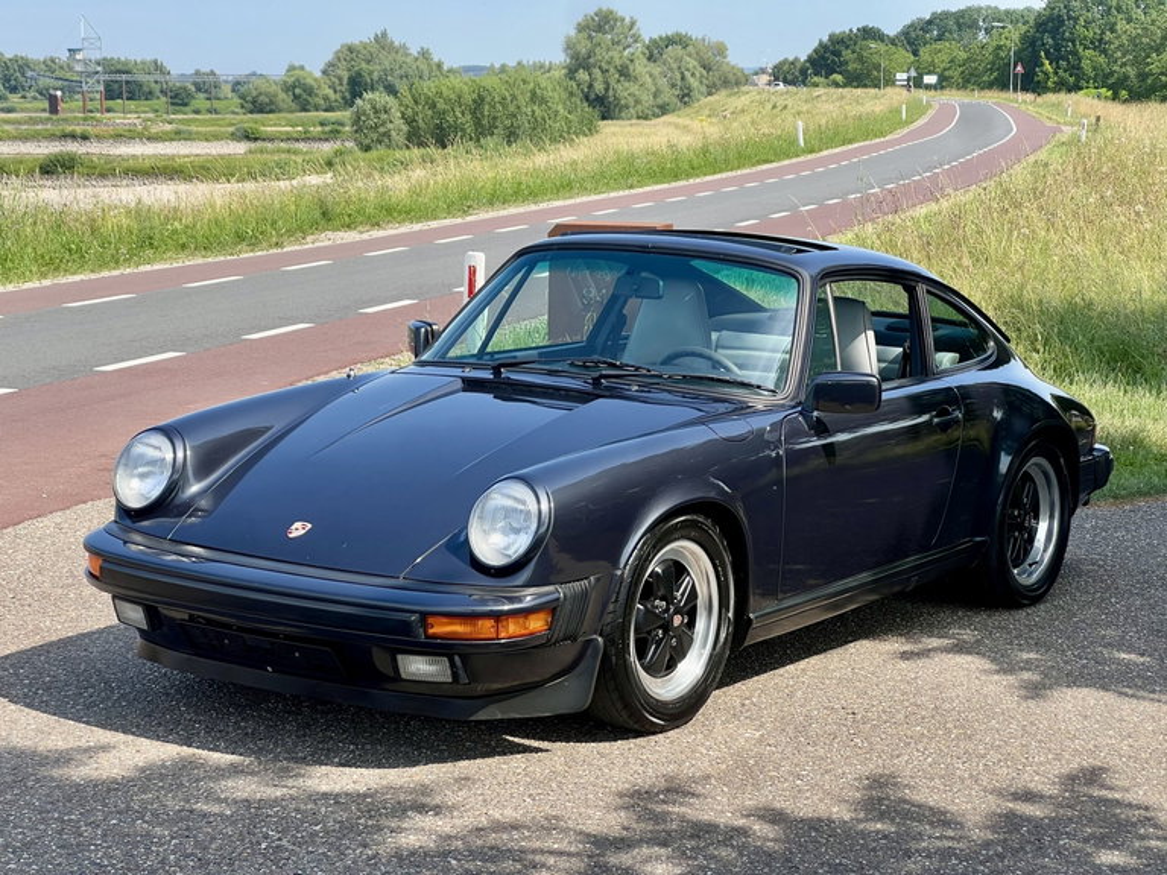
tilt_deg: -7.4
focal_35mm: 77
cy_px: 438
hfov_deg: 25.3
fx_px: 2596
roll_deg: +1.2
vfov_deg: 19.1
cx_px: 584
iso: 32
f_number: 2.8
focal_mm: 9
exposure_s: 1/413
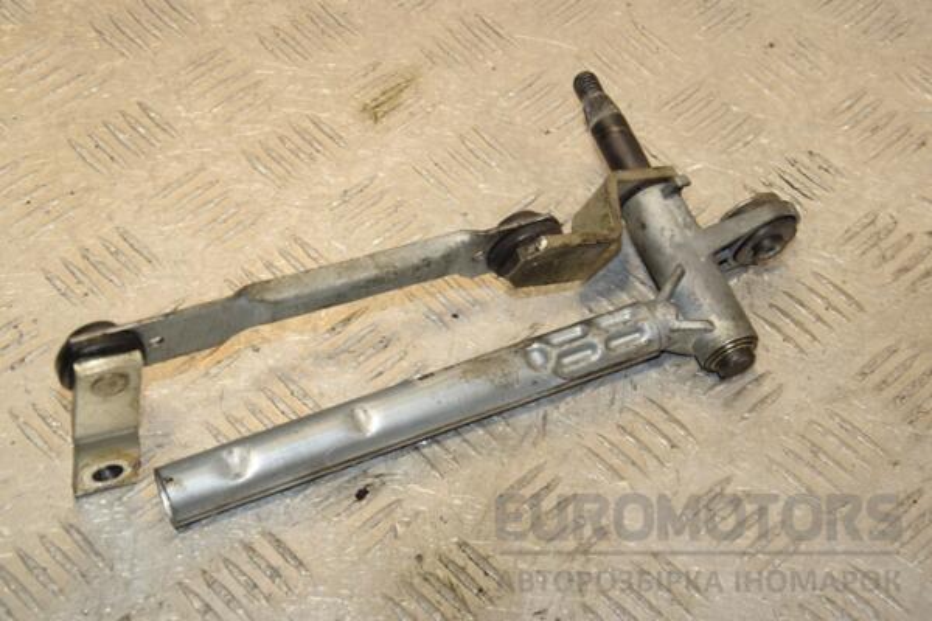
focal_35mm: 75
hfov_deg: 27.0
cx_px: 466
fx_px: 1942
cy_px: 310
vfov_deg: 18.2
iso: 800
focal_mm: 50
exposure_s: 1/200
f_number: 9
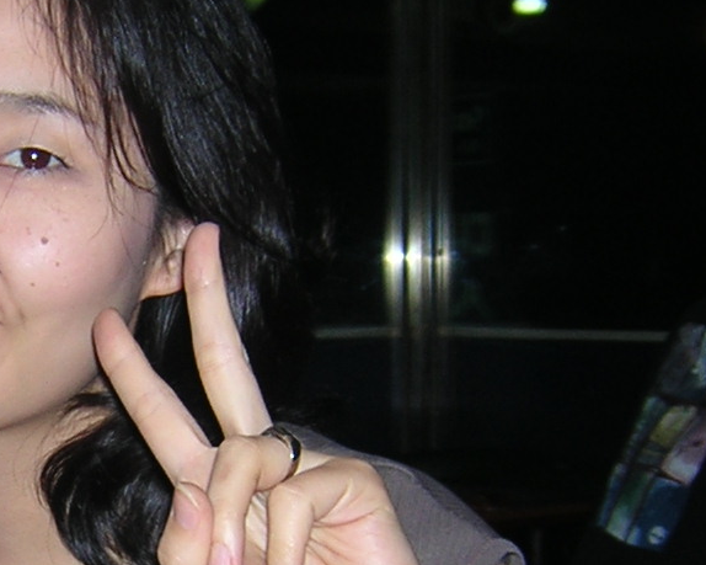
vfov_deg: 15.6
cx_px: 53
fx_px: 2047
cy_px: 421
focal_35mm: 98
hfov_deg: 19.2
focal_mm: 4.7
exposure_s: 1/60.1
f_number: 2.6
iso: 100
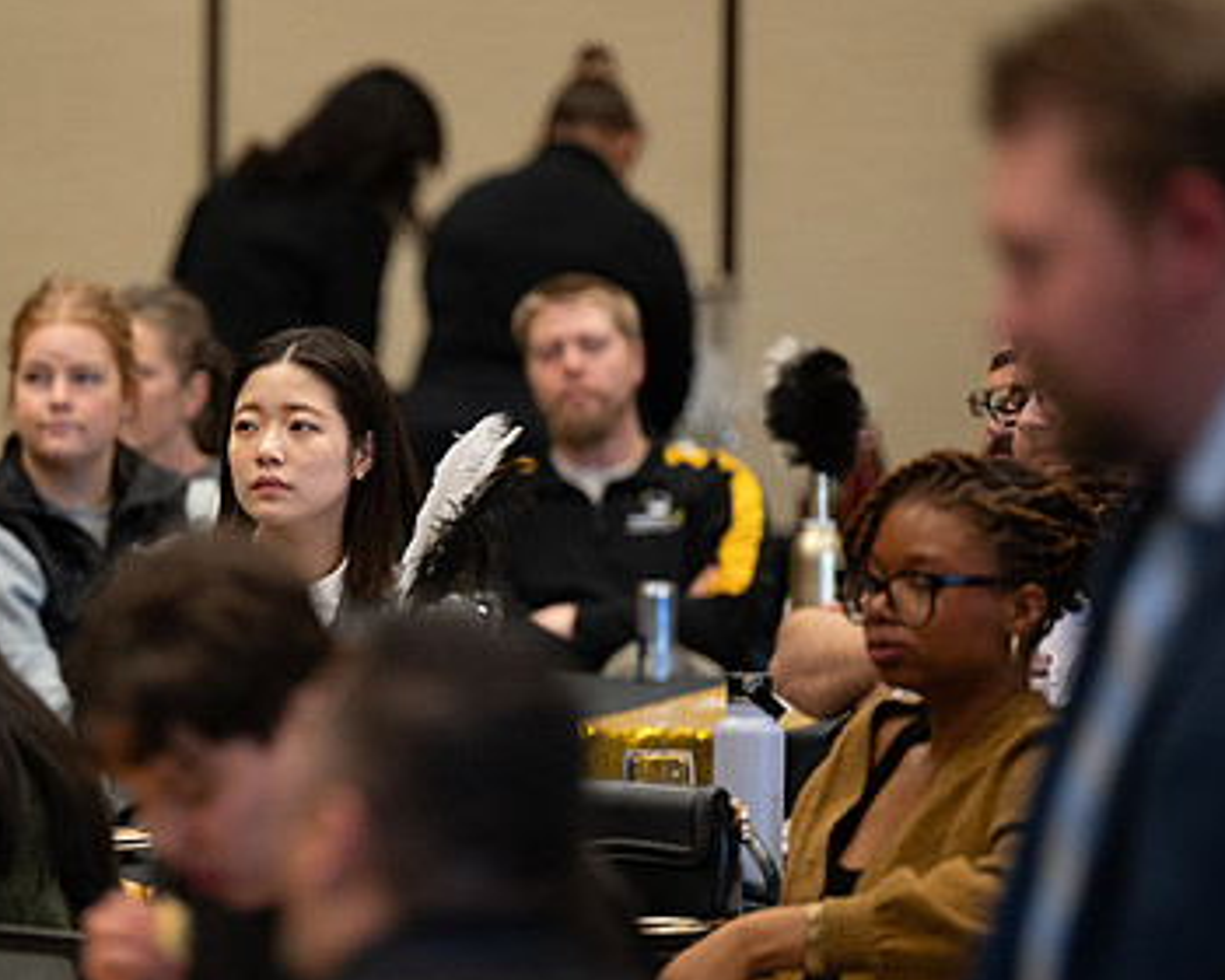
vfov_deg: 5.0
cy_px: 462
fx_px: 11275
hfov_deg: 6.2
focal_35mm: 311
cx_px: 294
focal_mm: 200
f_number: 2.8
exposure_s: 1/100
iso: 3200
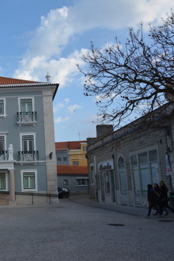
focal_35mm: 41
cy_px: 131
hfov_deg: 29.4
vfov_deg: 47.4
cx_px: -18
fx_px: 297
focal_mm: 18
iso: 200
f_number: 8
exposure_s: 1/250
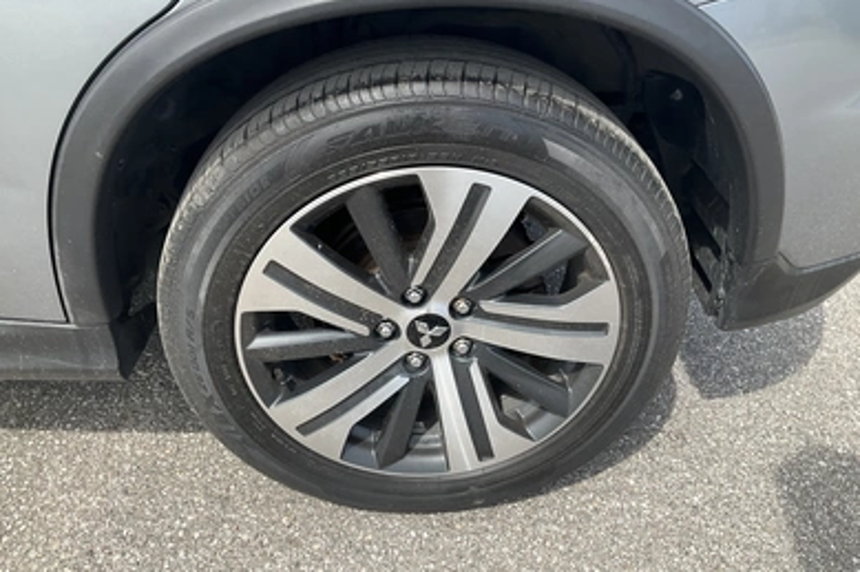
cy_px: 280
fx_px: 740
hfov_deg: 60.3
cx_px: 420
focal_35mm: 31
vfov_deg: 42.3
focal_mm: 3
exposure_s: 1/580
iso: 25
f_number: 1.8
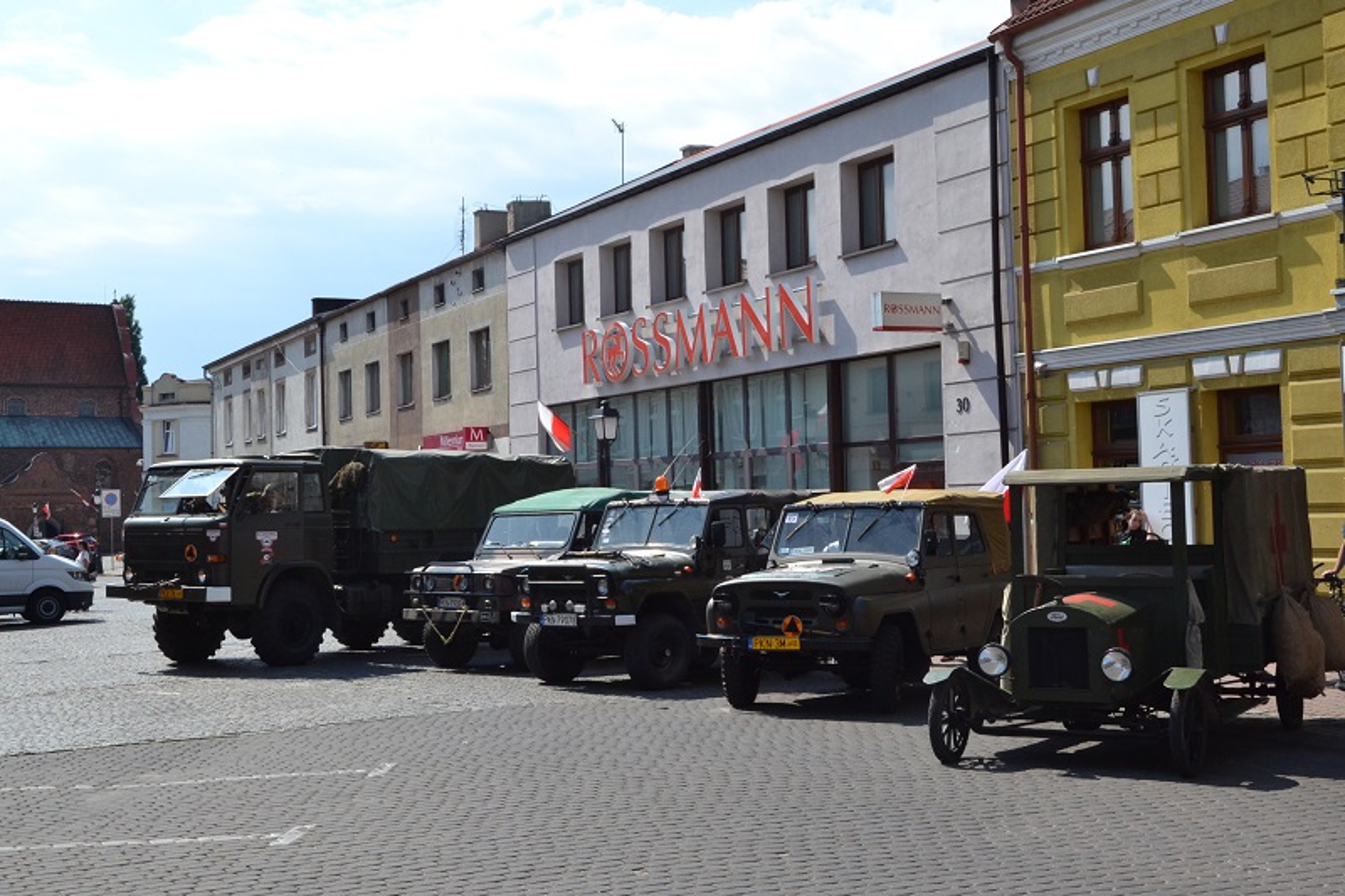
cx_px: 672
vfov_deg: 31.9
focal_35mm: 42
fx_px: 1569
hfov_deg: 46.4
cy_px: 448
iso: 800
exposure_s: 1/640
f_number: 13
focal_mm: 28
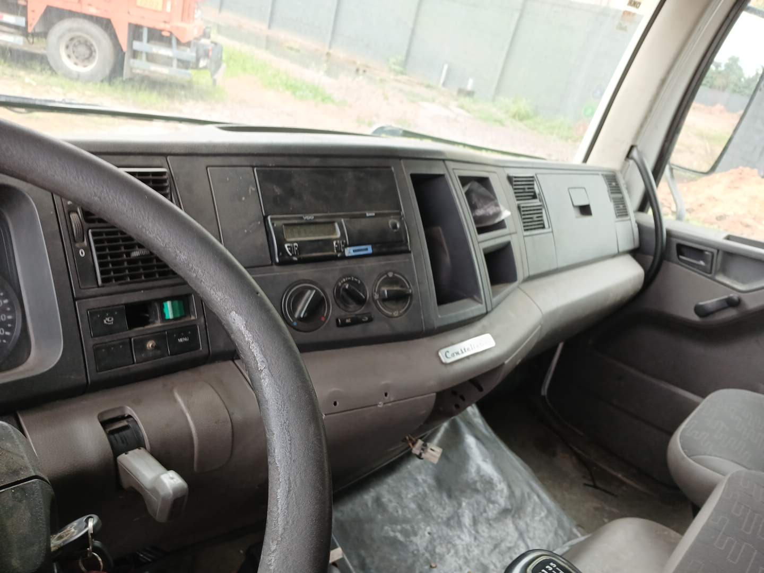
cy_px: 286
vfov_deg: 53.1
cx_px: 382
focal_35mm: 26
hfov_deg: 67.3
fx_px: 574
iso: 70
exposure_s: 1/50
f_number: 1.8
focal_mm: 3.98
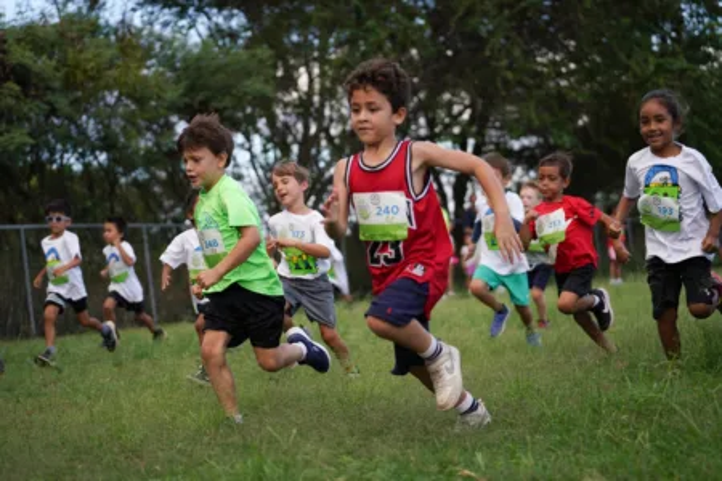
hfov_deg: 28.8
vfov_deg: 19.5
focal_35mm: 70
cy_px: 240
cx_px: 361
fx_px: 1404
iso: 400
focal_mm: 70
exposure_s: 1/2500
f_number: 2.8
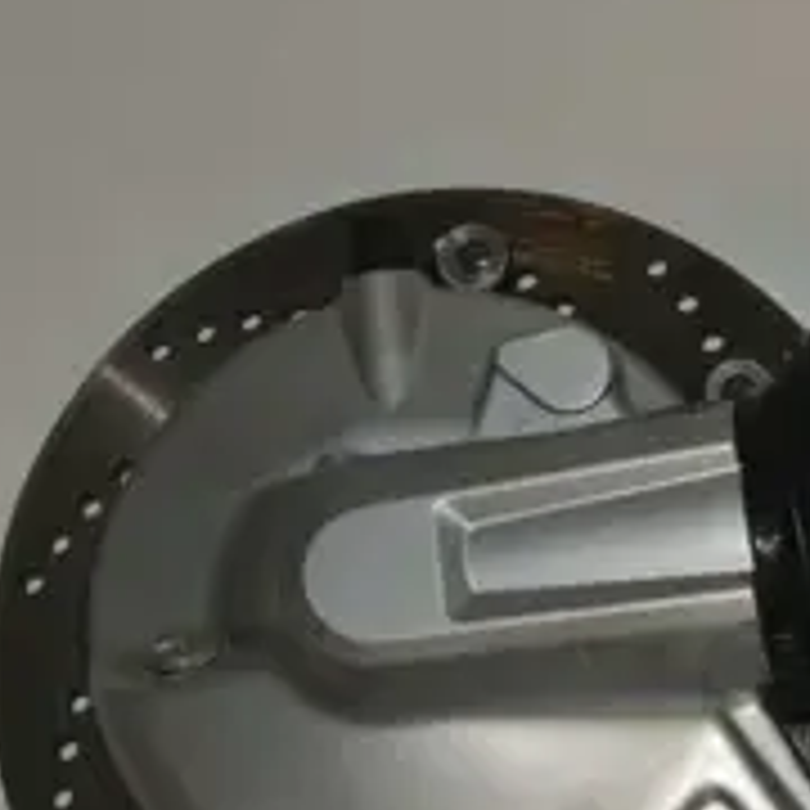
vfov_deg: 16.1
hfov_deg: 15.8
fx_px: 2833
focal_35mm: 107
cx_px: 922
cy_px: 742
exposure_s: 1/60
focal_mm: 15.7
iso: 200
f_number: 4.2
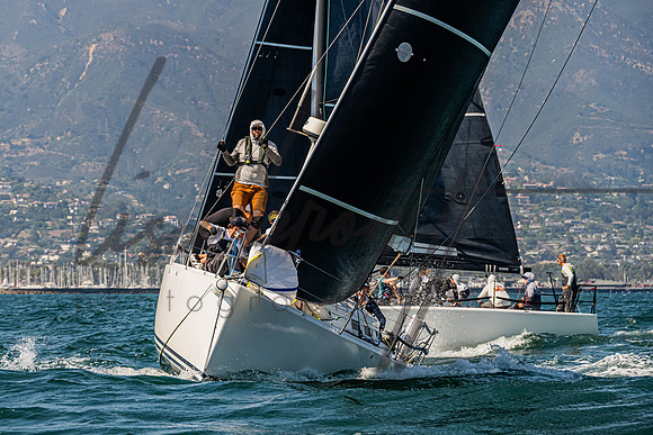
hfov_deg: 9.9
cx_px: 243
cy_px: 223
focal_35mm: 207
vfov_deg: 6.6
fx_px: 3764
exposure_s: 1/2500
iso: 500
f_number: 8
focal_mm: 155
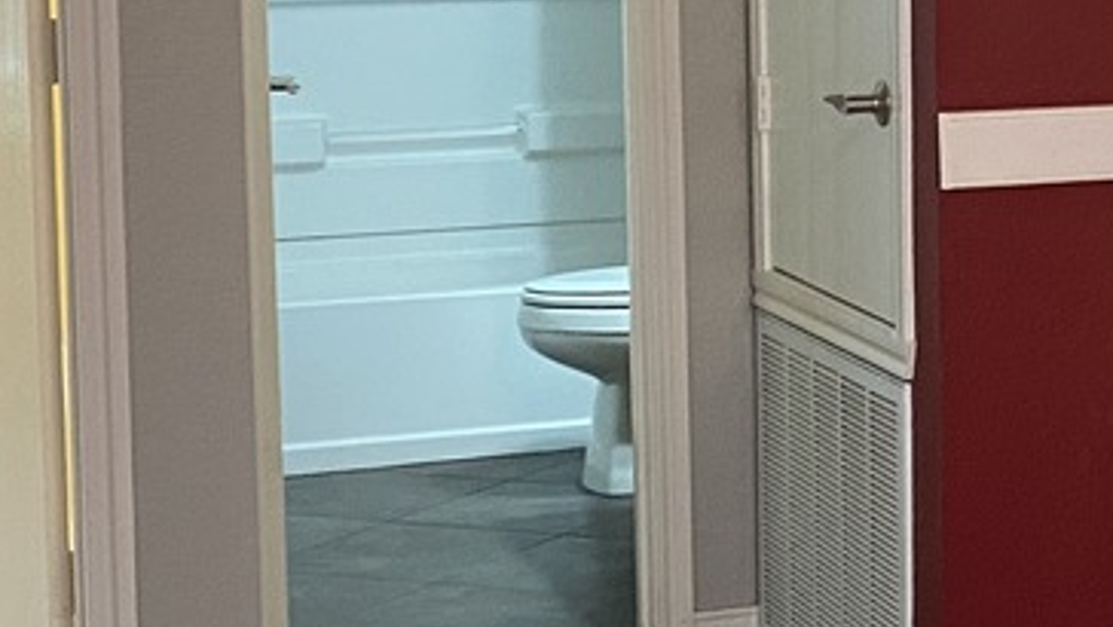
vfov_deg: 10.8
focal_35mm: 112
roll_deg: +0.1
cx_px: 1370
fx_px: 3306
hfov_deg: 18.1
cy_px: 73
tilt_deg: -4.7
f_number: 1.8
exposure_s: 1/60
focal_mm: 4.25
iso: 320
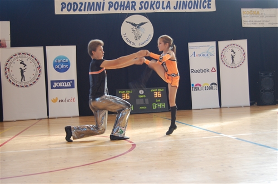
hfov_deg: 41.2
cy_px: 92
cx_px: 139
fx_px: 370
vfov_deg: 28.0
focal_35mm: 48
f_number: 4.5
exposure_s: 1/50
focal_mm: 32
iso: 400
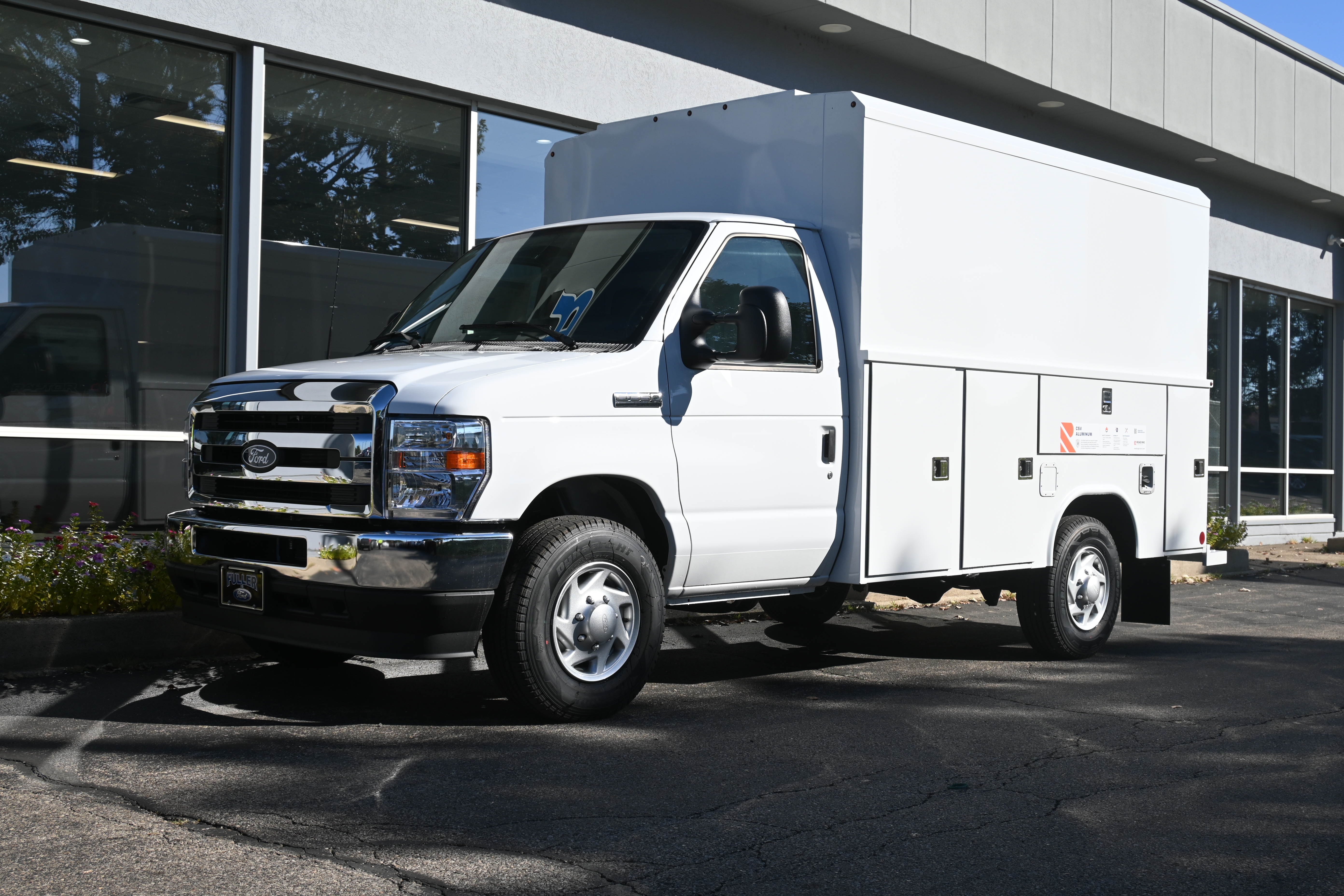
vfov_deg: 29.4
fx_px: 1708
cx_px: 672
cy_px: 448
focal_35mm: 46
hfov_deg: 43.0
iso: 100
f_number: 7.1
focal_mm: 30.5
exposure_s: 1/400
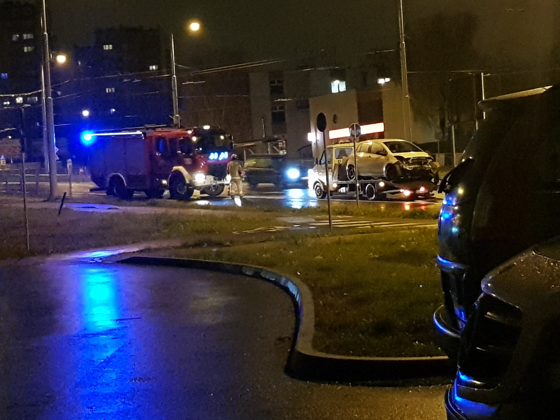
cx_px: 280
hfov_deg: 67.3
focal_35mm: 26
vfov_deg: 53.1
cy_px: 210
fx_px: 421
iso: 1000
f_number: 1.7
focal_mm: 4.2
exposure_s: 1/33
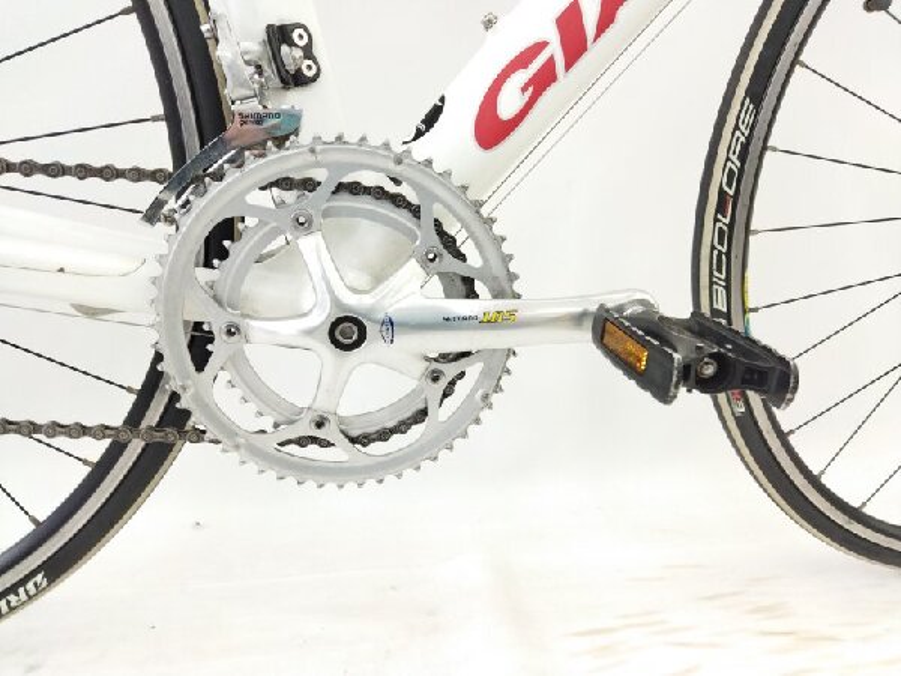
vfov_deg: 51.4
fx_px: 703
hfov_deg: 65.3
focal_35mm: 27
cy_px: 338
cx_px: 450
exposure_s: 1/200
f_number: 1.79
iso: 309
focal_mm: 4.71
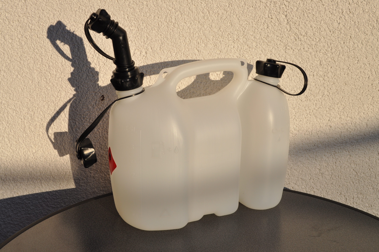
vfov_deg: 28.0
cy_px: 126
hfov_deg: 41.2
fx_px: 505
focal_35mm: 48
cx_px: 190
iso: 200
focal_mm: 32
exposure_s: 1/500
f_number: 11
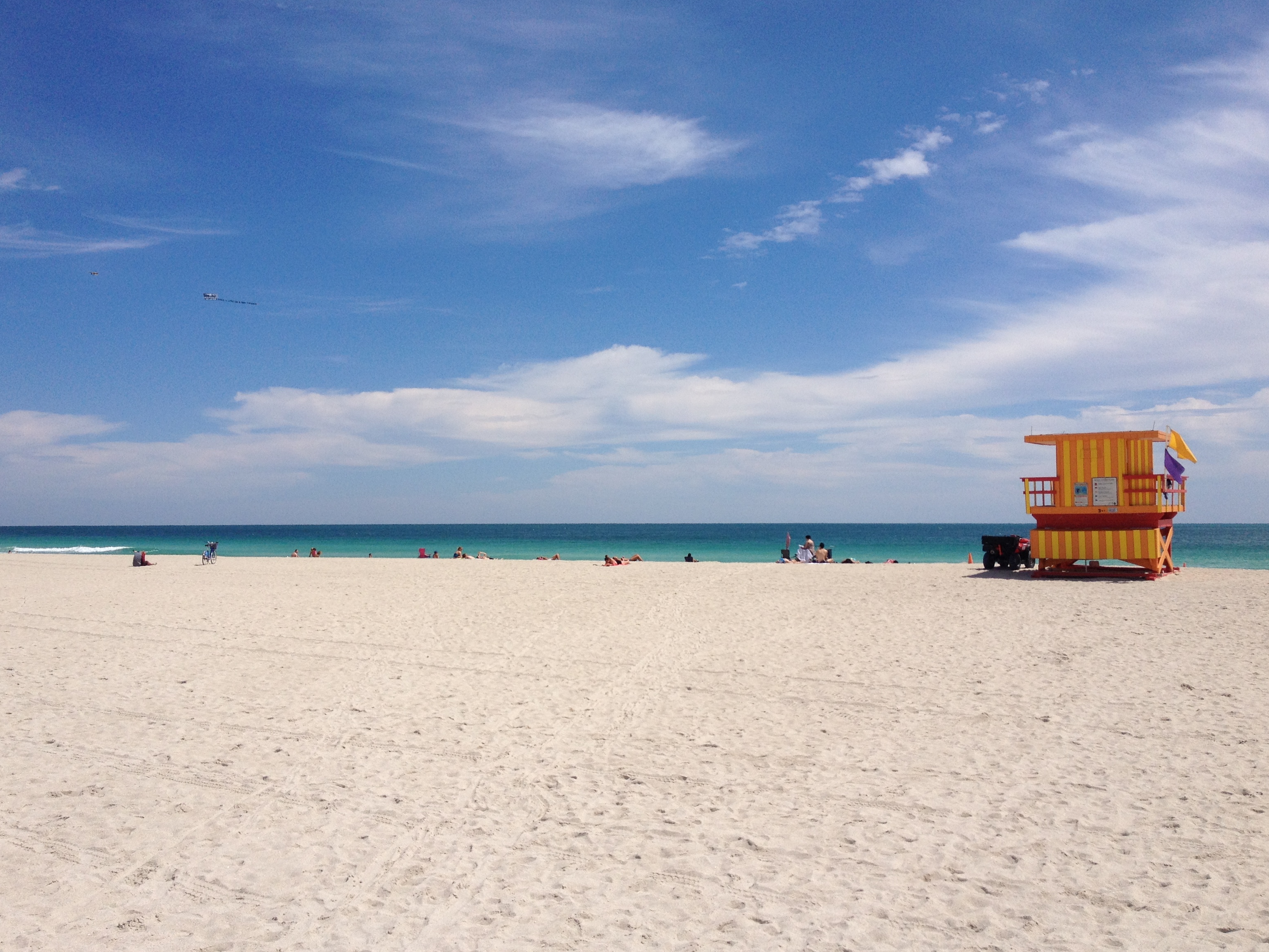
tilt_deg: +0.3
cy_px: 455
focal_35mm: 37
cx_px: 630
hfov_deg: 50.1
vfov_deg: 38.7
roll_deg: +0.9
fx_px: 1356
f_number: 2.4
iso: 50
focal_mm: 4.28
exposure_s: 1/4255
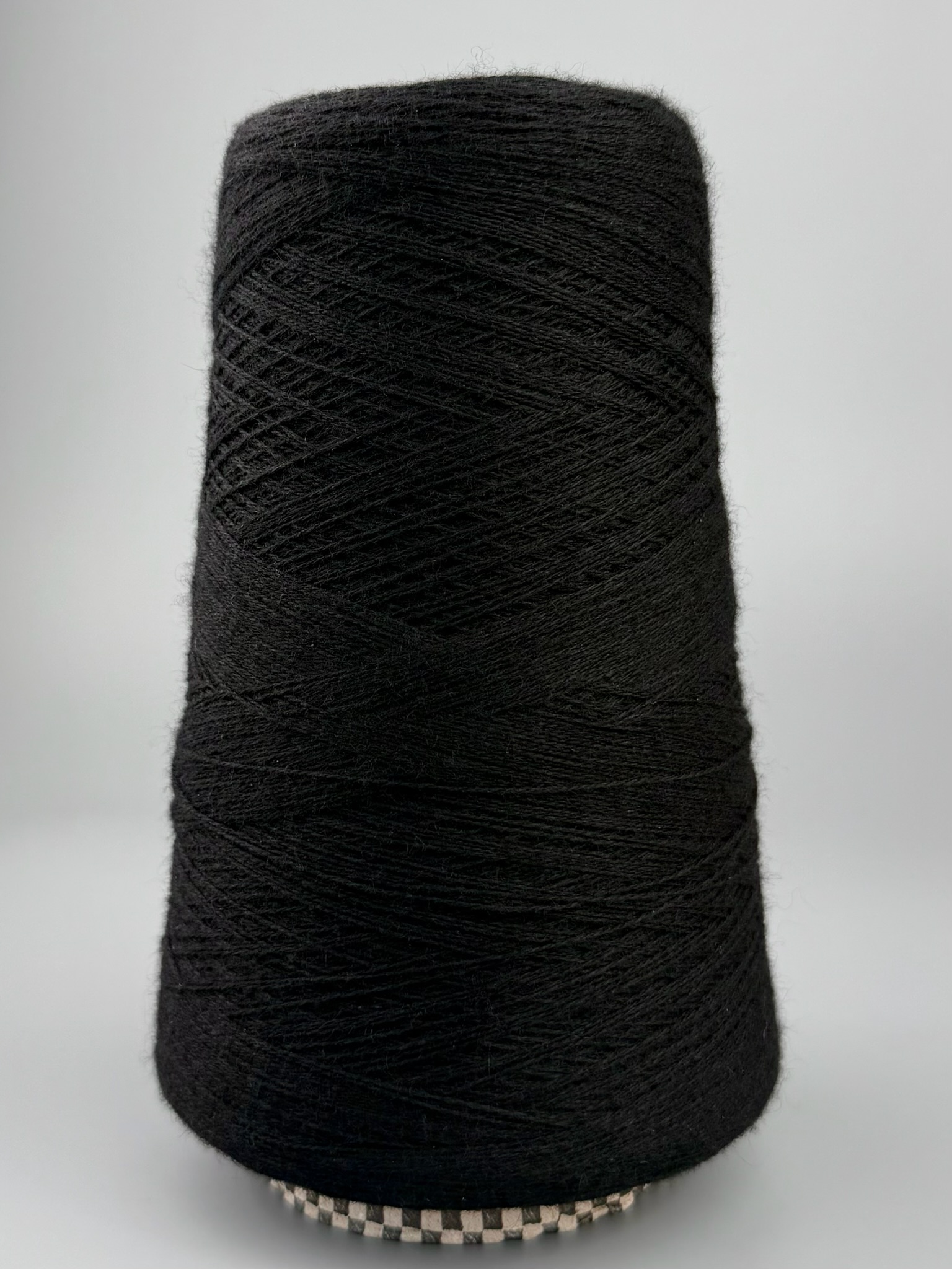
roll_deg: -0.8
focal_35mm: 24
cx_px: 476
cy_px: 634
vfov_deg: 71.6
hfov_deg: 56.8
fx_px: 880
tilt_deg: -5.5
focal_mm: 6.76
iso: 100
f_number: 1.78
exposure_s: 1/796
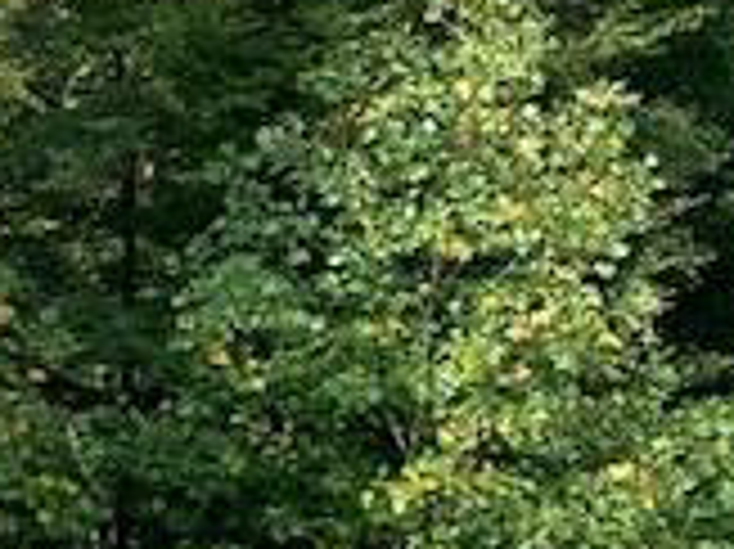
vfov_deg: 13.5
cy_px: 868
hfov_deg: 16.7
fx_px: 2161
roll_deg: -0.3
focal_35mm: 102
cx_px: -495
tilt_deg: -11.8
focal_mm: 4.25
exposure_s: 1/732
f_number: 1.8
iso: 25
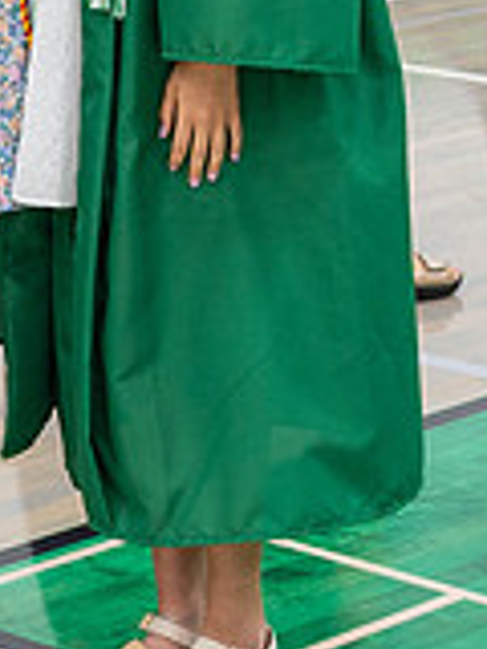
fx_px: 3414
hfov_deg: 8.1
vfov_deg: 10.5
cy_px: -295
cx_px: -93
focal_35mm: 182
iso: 500
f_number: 2.8
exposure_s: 1/200
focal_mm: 32
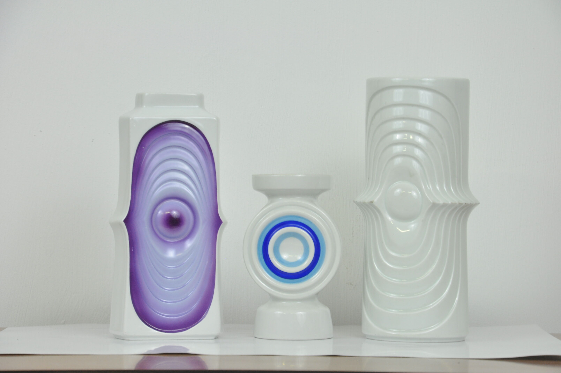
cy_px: 186
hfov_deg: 13.1
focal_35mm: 158
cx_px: 280
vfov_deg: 8.7
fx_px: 2451
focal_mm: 105
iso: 400
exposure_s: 1/6
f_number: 9
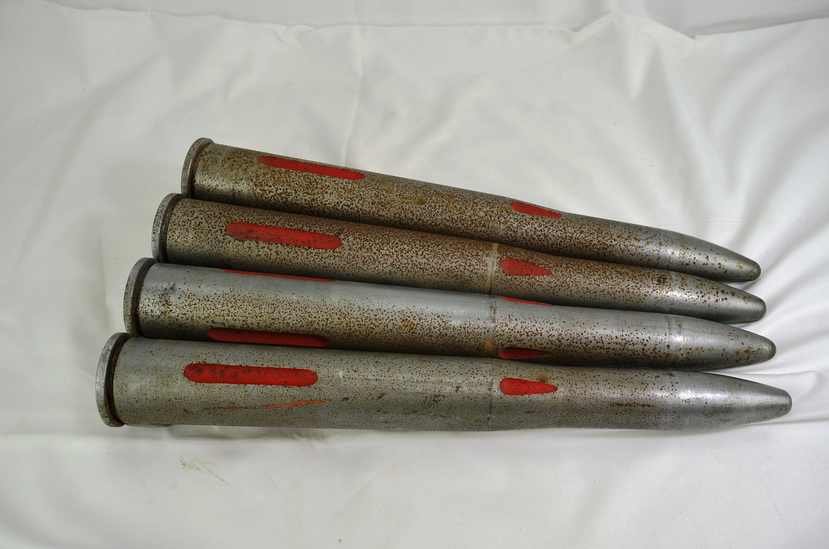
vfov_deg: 39.8
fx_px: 758
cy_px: 274
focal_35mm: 33
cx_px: 414
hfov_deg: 57.3
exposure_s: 1/125
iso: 200
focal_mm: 22
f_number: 5.6
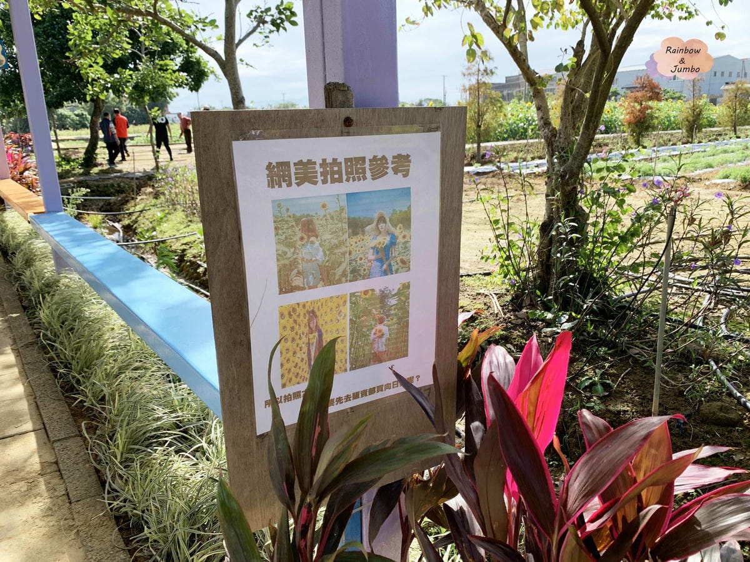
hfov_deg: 67.3
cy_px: 281
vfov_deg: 53.1
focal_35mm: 26
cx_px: 375
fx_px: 563
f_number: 1.8
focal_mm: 4.25
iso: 25
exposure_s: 1/631
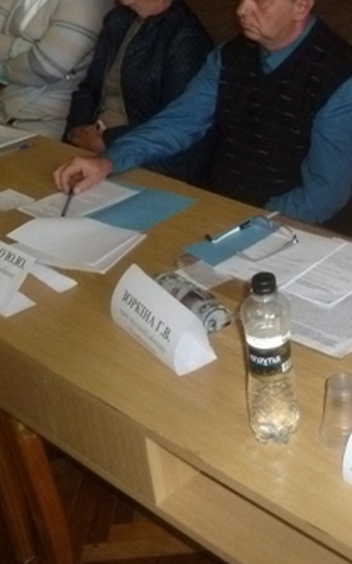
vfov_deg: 39.1
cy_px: 183
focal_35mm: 51
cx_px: 391
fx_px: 783
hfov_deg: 23.7
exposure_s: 1/30
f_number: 3.3
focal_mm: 4.1
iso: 500
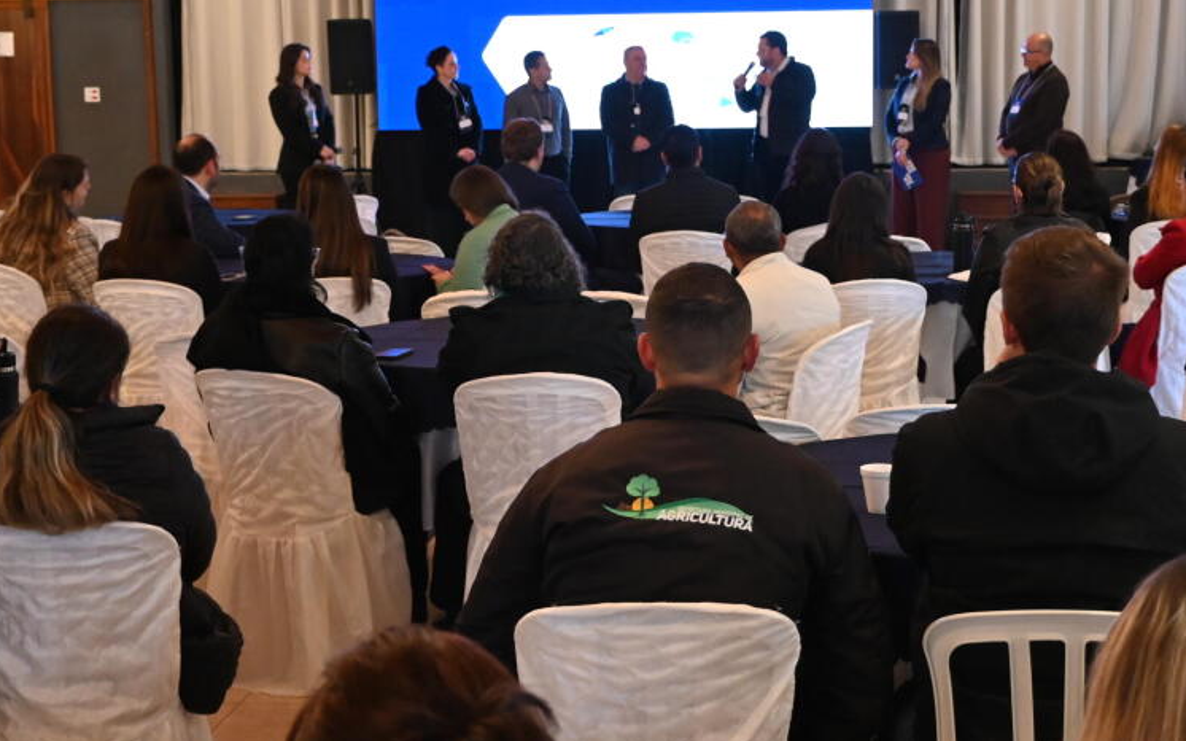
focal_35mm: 63
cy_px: 327
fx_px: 2036
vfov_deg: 20.6
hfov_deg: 32.5
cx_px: 626
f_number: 4
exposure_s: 1/80
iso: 3200
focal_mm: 30
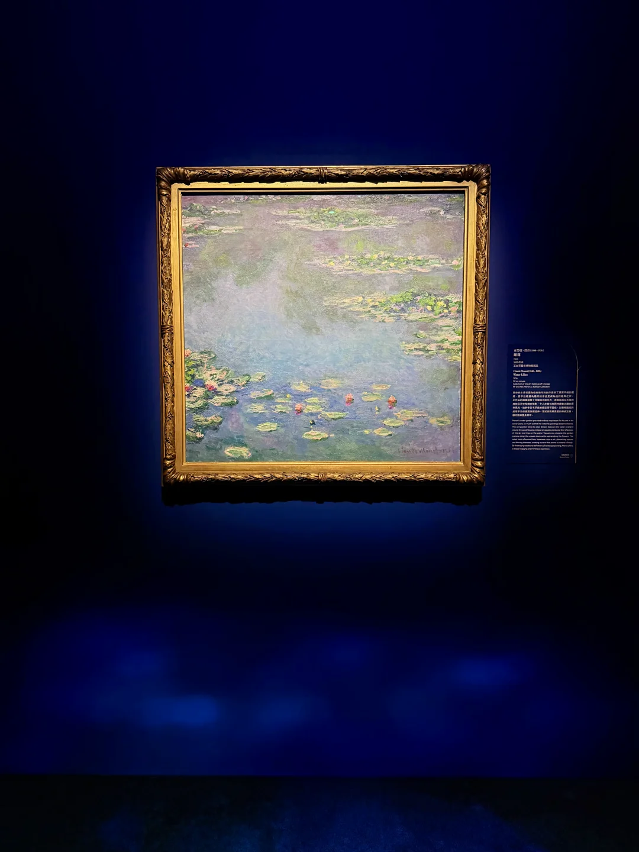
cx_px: 320
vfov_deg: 71.6
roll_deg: +0.0
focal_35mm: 24
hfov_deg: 56.8
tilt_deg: -2.2
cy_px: 426
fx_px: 591
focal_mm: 6.76
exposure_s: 1/60
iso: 800
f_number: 1.78
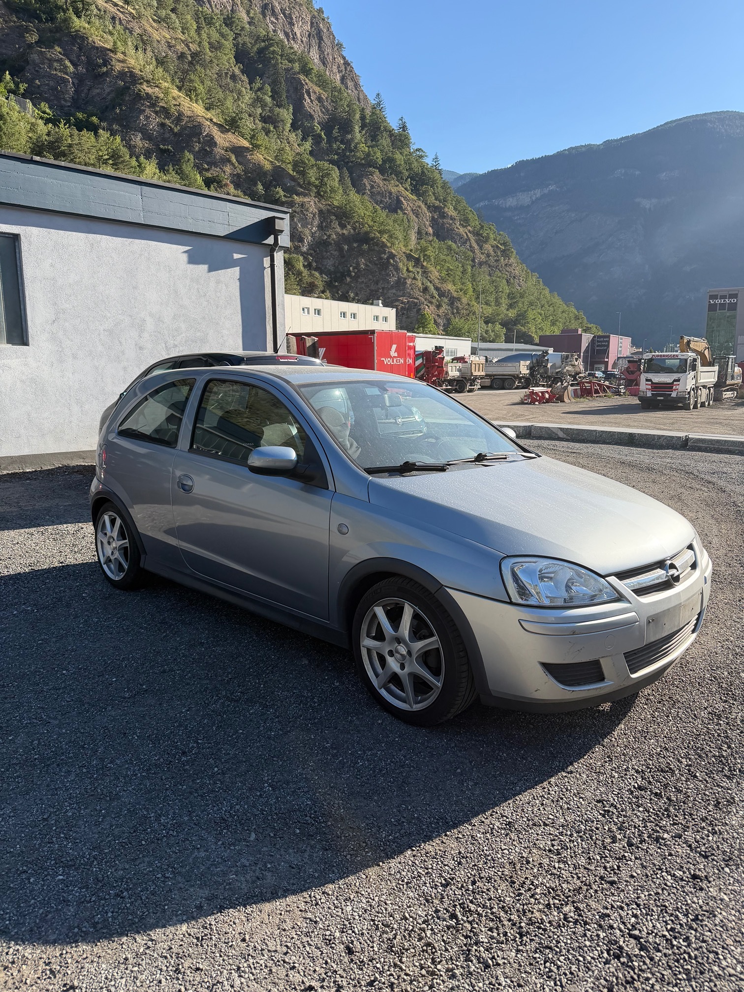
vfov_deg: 71.6
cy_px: 496
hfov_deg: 56.8
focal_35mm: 24
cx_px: 372
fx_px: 688
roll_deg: -2.3
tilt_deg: -7.4
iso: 100
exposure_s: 1/2801
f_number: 1.78
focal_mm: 6.76
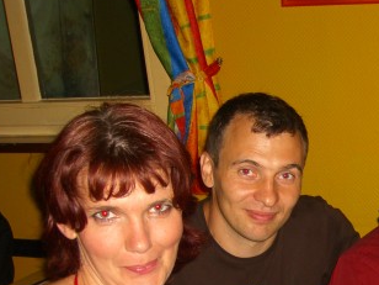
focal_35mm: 74
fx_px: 810
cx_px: 358
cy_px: 259
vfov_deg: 19.5
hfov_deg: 25.3
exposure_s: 1/60
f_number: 2.8
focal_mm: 7.9
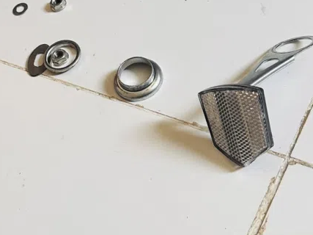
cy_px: 73
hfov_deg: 49.6
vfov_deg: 39.1
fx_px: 325
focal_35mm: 36
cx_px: 84
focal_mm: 6.86
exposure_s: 1/121
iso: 200
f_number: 1.78
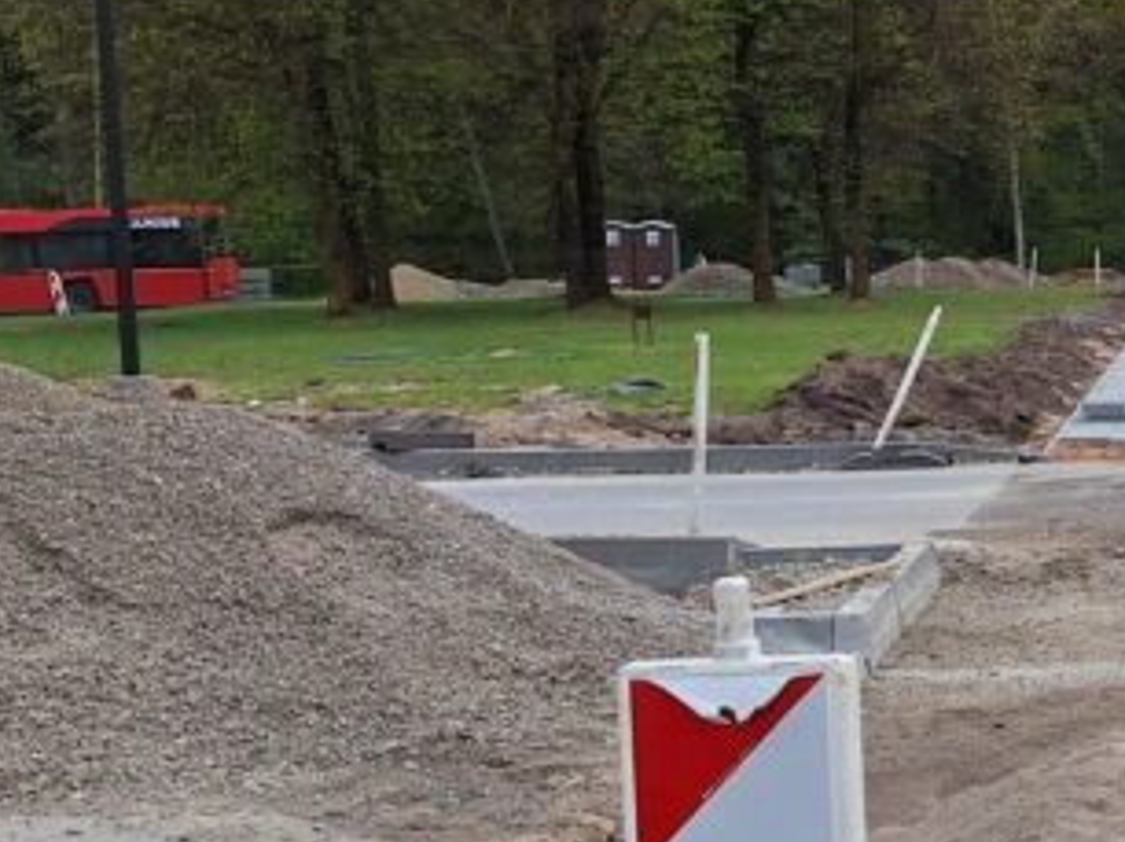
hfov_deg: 21.8
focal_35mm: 77
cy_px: 592
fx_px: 2500
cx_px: 1607
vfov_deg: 19.0
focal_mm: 5.54
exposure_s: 1/2183
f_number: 1.8
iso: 40
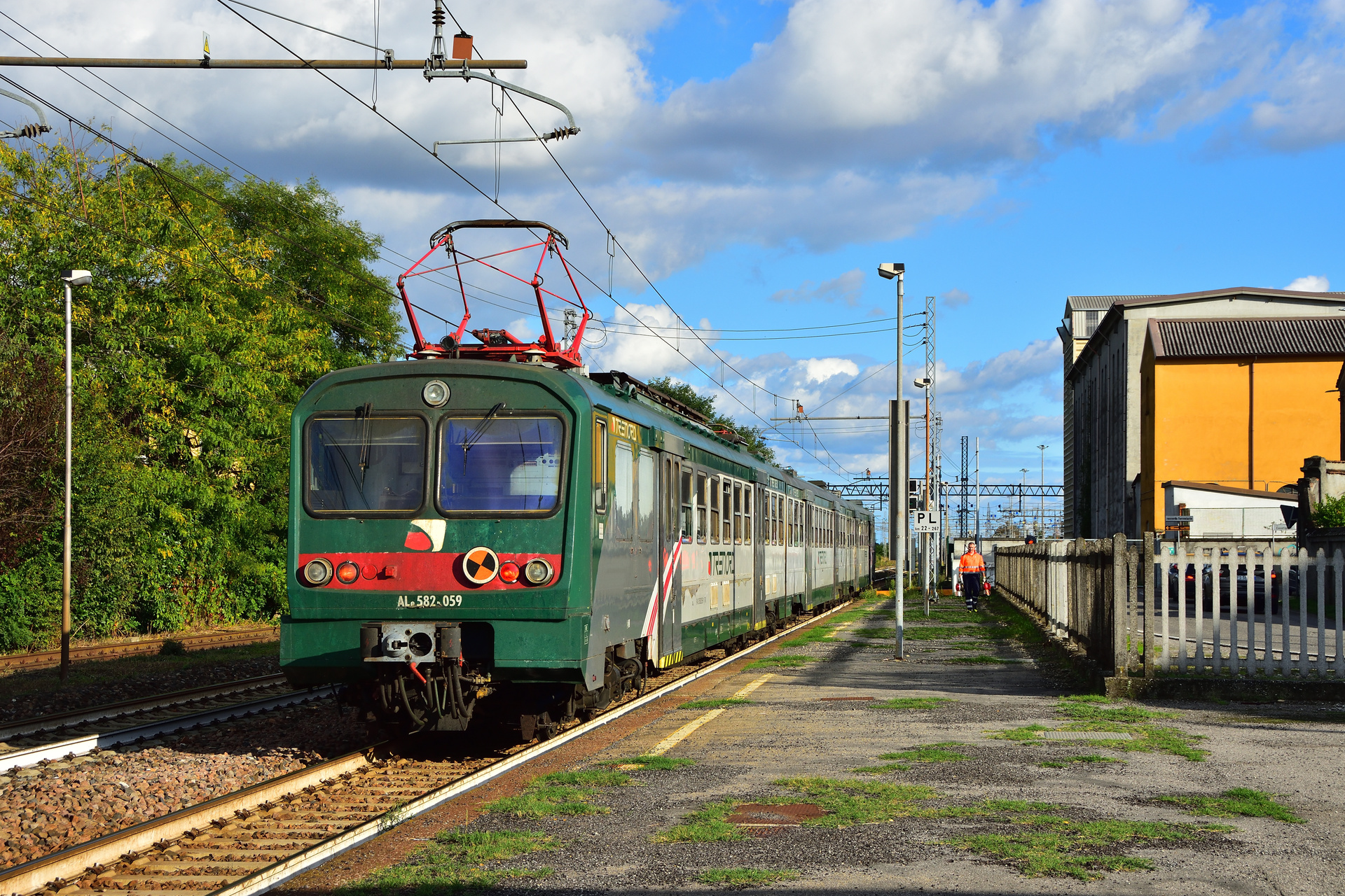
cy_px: 448
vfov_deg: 23.8
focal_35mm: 57
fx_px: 2129
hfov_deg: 35.1
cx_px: 672
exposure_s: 1/640
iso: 200
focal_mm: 38
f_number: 7.1
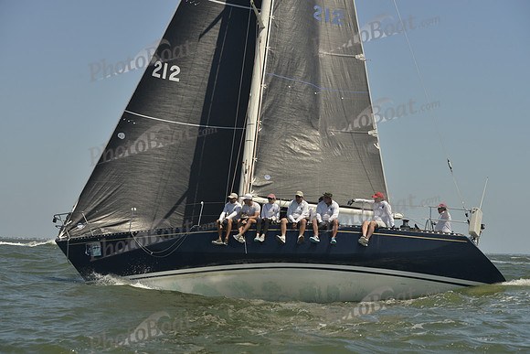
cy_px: 177
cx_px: 265
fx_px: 1031
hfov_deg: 28.8
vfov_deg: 19.5
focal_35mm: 70
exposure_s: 1/1000
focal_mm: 70
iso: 280
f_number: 8
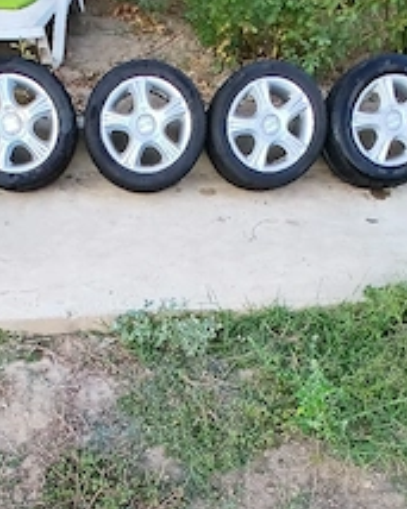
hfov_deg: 46.3
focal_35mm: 31
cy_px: 350
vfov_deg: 55.7
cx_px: 136
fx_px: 467
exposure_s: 1/100
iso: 80
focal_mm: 1.4
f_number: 2.2
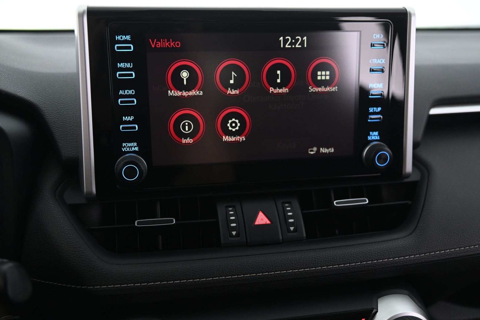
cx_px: 241
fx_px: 520
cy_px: 159
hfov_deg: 49.6
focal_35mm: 39
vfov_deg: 34.2
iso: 2000
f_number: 4
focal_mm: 38
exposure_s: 1/25
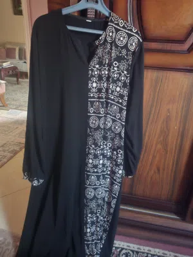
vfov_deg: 73.9
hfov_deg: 58.9
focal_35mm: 23
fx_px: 171
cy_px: 128
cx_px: 96
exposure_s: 1/33.3
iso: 2500
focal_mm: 6.3
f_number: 1.7
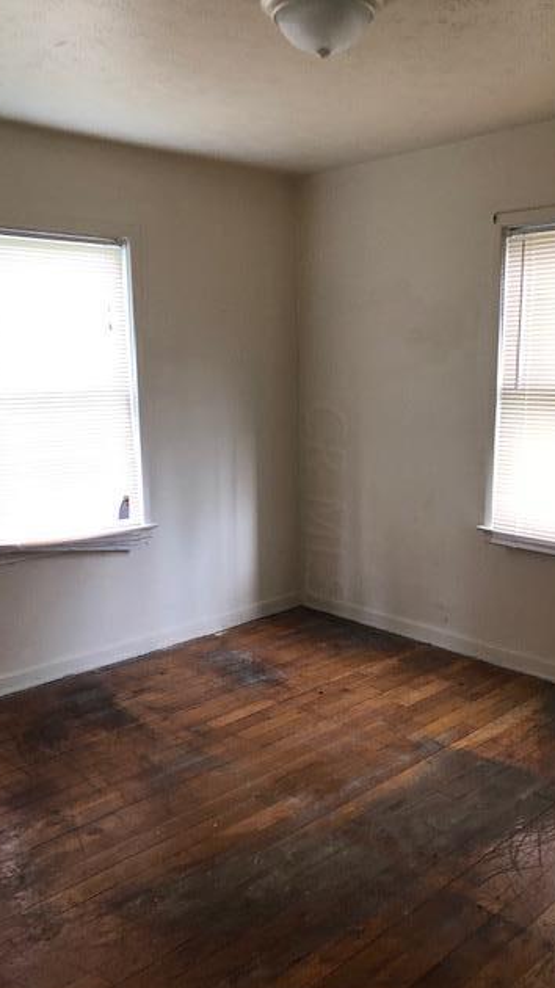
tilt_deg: -11.7
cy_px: 500
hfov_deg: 37.6
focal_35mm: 31
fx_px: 812
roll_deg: +1.5
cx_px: 326
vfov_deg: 62.6
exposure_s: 1/17
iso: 40
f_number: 1.8
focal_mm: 3.99
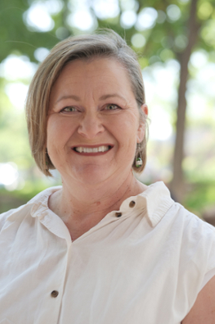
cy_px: 163
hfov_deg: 11.6
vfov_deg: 17.4
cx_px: 95
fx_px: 1058
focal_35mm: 118
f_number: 2.5
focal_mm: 56
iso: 200
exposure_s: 1/200
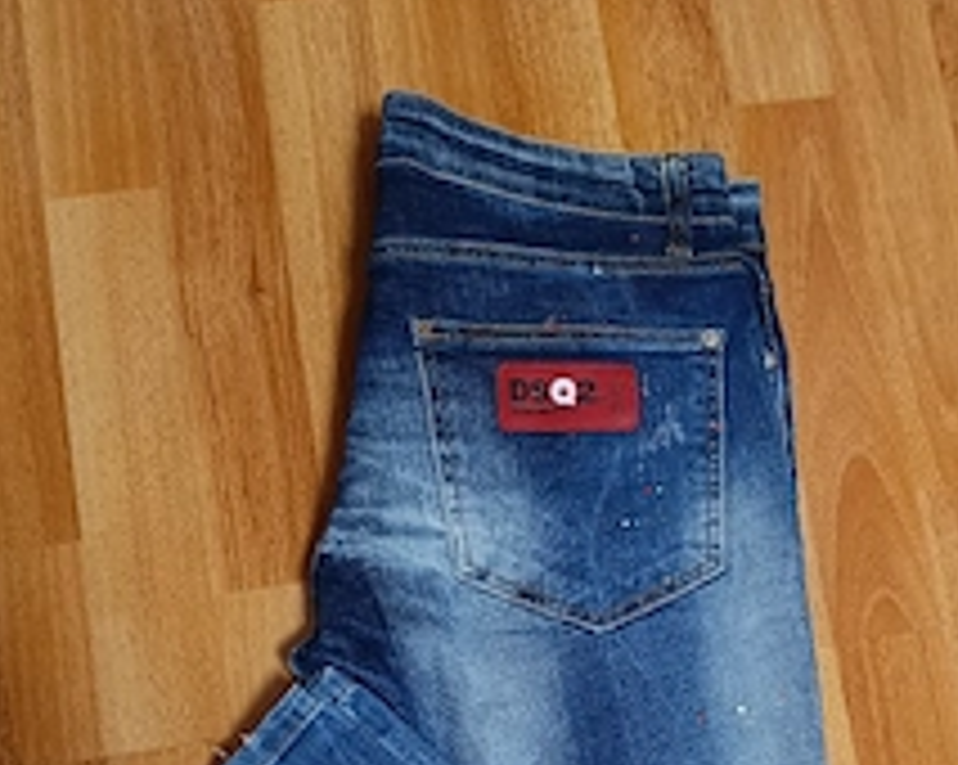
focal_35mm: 44
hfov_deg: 41.6
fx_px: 1246
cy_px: 747
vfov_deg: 31.7
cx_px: 625
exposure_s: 1/33.3
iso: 518
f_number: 1.88
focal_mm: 5.59
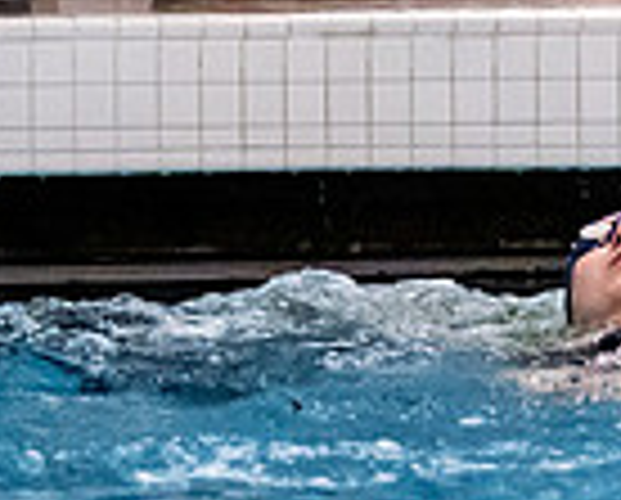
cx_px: 303
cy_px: -698
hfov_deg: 1.8
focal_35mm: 1092
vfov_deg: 1.4
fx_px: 20113
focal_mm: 200
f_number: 2.8
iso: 6400
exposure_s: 1/1250
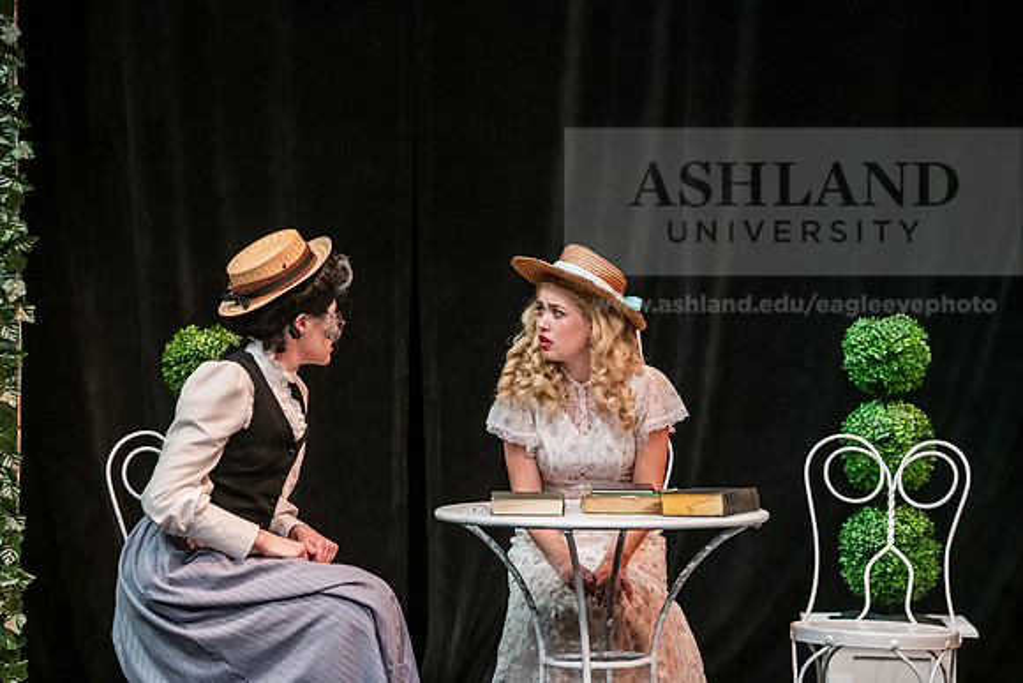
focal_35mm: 116
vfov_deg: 11.8
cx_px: 512
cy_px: 342
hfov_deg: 17.6
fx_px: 3297
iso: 3200
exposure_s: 1/200
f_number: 3.2
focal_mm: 116
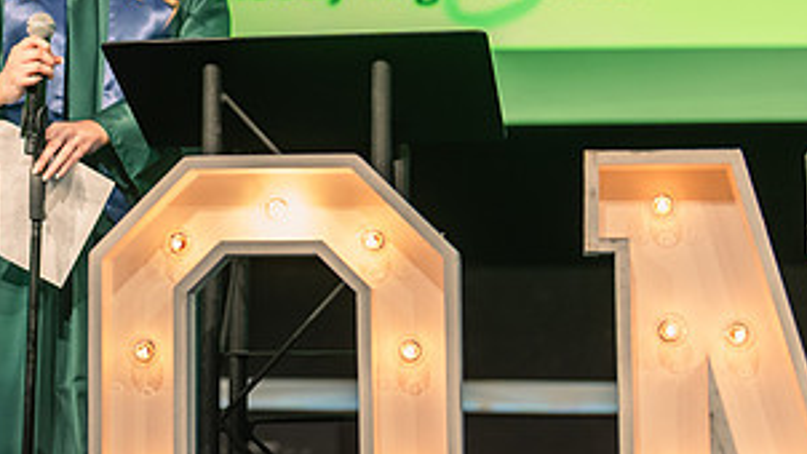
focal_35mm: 116
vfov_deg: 10.4
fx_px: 2483
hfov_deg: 18.2
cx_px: 126
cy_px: 29
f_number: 1.2
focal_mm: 50
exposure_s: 1/640
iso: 800
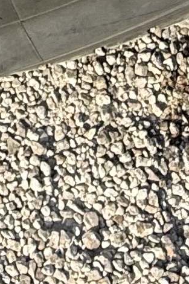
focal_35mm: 125
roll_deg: +3.4
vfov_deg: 12.9
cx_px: -148
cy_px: -376
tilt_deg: -36.8
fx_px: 985
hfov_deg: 10.3
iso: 20
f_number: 2.2
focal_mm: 2.22
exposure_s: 1/388
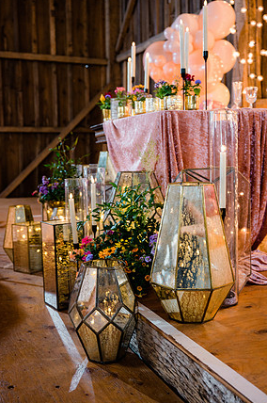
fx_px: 458
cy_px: 207
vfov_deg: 47.5
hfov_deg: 32.5
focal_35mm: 41
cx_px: 138
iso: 1250
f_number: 3.5
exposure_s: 1/200
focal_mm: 39
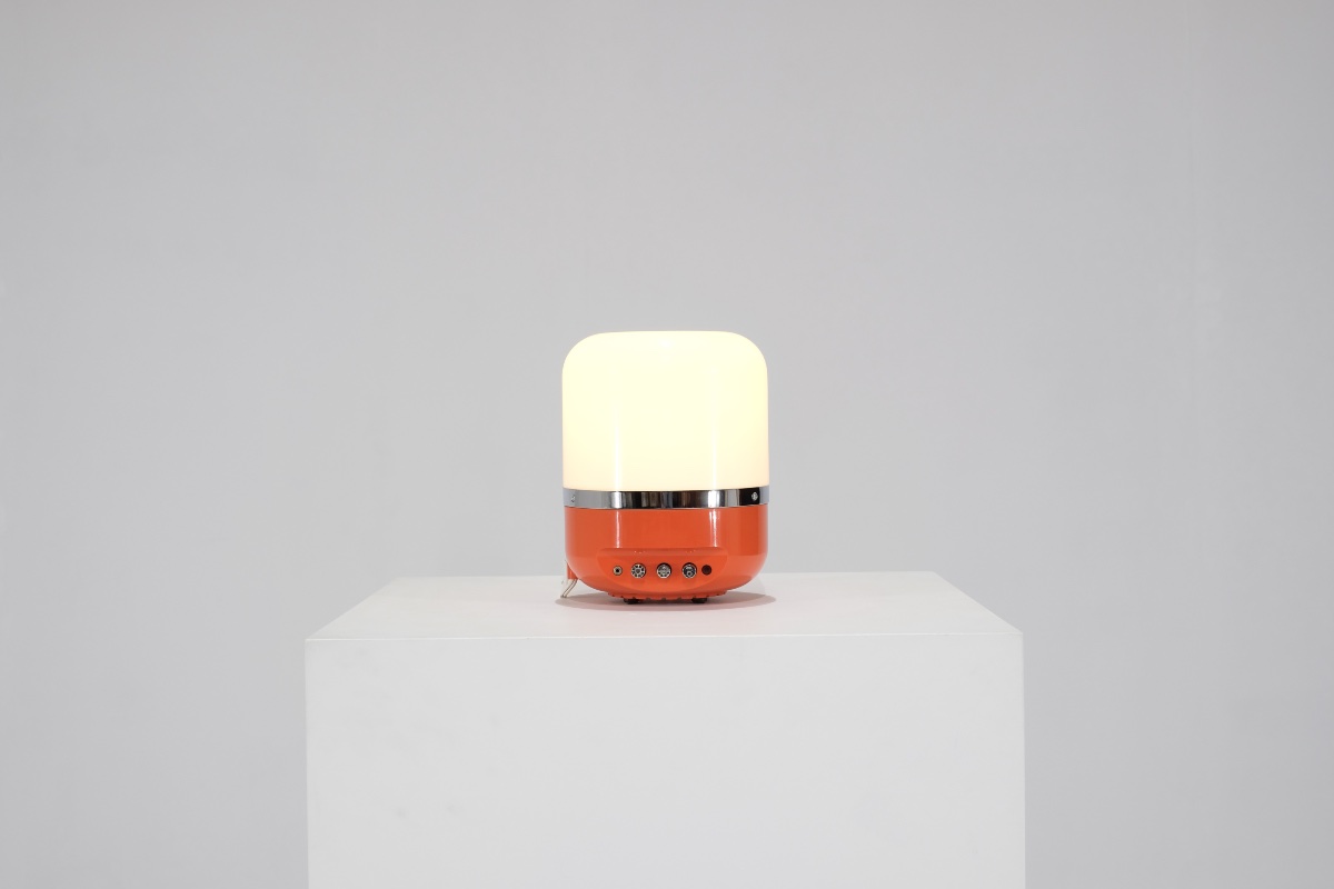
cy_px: 444
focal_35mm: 53
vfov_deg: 25.5
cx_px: 667
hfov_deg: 37.5
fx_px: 1964
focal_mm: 35
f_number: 5.6
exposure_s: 1/52
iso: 400
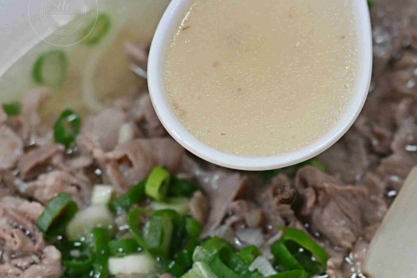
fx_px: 1853
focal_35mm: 160
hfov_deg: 12.8
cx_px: 340
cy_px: 209
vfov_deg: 8.6
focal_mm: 50
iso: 900
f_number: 2.8
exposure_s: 1/200
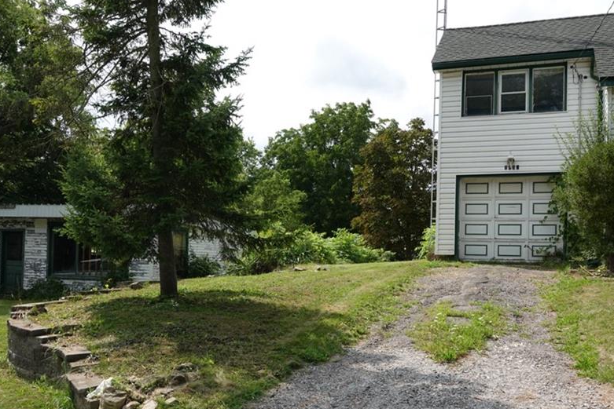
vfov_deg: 34.9
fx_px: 648
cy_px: 249
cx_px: 280
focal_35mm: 38
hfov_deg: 50.6
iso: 100
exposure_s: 1/640
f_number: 4
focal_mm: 10.59
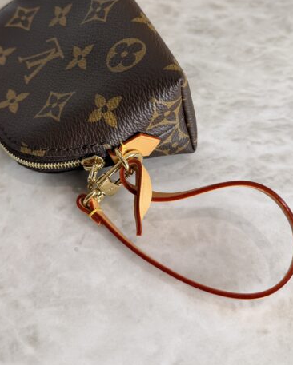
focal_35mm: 41
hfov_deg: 36.4
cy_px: 105
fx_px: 444
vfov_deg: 43.7
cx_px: 120
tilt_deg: -45.5
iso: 125
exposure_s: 1/120
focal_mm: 6.76
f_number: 1.78
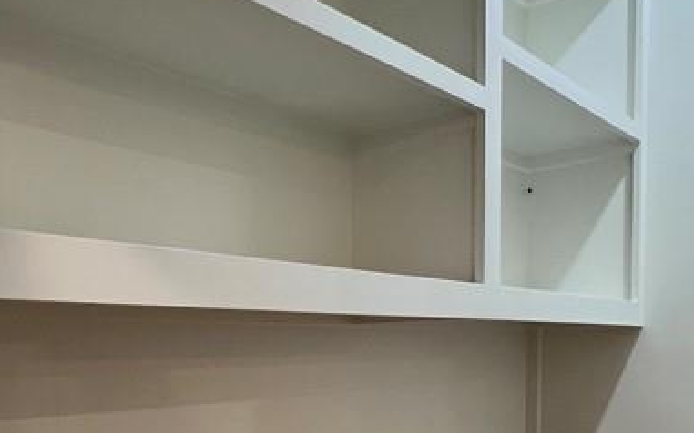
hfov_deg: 52.5
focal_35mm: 37
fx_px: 700
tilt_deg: -5.8
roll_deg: +0.3
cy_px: 411
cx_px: 288
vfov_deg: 32.3
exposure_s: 1/60
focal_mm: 1.57
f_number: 1.8
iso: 200
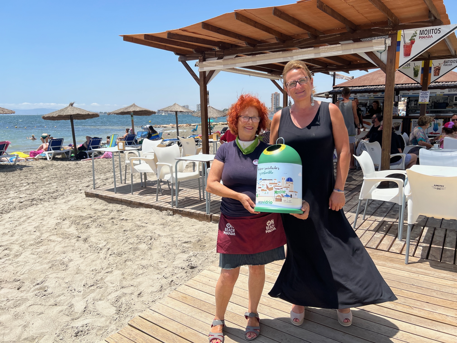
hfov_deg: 67.3
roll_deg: +0.9
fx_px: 343
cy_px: 172
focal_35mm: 26
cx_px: 228
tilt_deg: -10.2
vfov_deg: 53.1
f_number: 1.5
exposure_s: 1/4444
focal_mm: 5.7
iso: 50
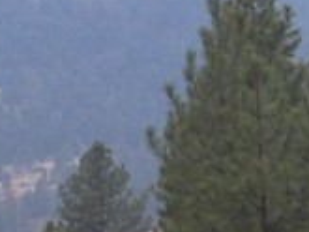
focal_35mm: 273
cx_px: -537
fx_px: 2439
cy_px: 9
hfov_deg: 6.7
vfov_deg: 5.4
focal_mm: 7.9
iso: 125
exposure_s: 1/160
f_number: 3.2
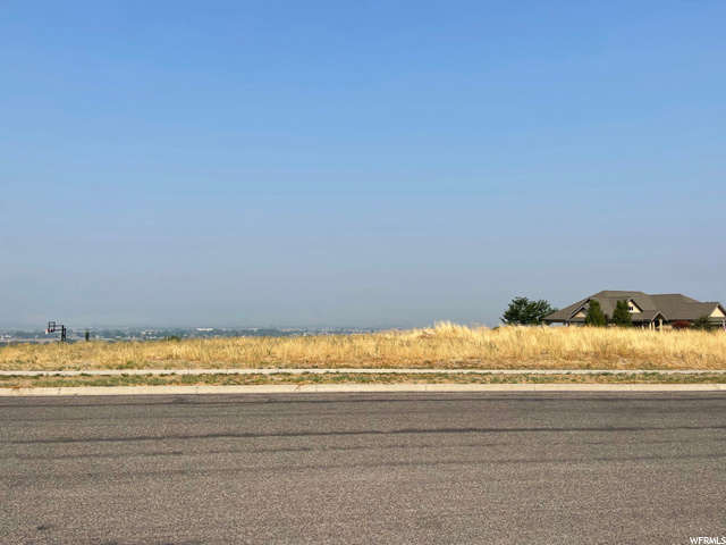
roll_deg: +0.4
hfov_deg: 67.3
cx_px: 363
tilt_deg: +4.2
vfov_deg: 53.1
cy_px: 272
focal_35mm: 26
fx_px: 545
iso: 32
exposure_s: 1/4525
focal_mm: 5.1
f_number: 1.6
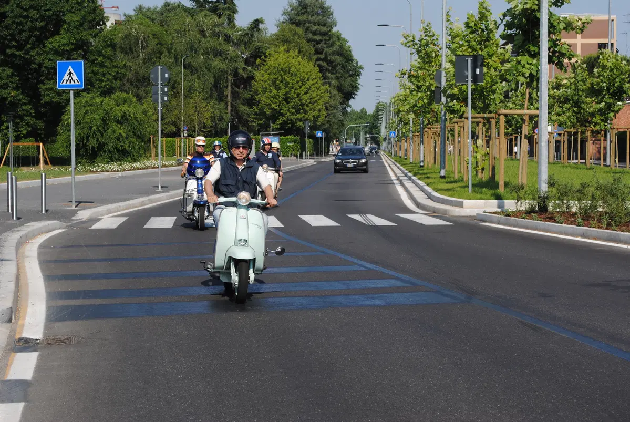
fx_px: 1446
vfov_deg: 16.6
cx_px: 315
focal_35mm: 82
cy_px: 211
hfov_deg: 24.6
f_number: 8
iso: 100
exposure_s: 1/250
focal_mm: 55
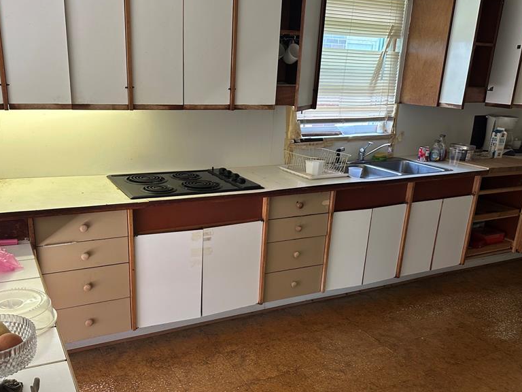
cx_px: 225
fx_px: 483
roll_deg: -2.3
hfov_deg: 56.6
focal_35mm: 32
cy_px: 234
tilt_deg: -19.7
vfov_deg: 43.9
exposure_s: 1/120
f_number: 1.78
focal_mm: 6.86
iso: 160
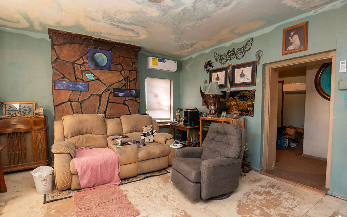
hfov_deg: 94.3
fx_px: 161
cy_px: 115
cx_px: 168
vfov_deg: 67.9
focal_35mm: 17
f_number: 4
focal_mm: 10
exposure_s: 1/200
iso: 500
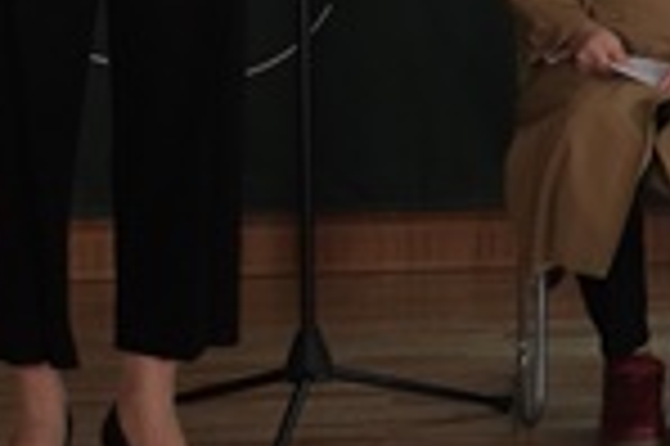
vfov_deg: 8.8
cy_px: -228
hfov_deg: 13.3
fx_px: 2807
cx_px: 800
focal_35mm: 151
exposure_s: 1/50
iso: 1600
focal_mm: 16.94
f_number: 2.8
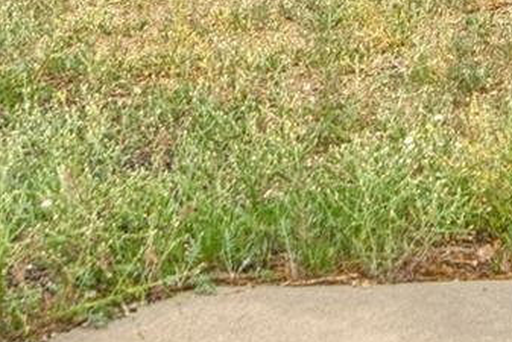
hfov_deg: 12.1
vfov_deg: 7.8
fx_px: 2362
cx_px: 582
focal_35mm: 166
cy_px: -436
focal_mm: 35
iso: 500
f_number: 5.6
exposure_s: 1/1000
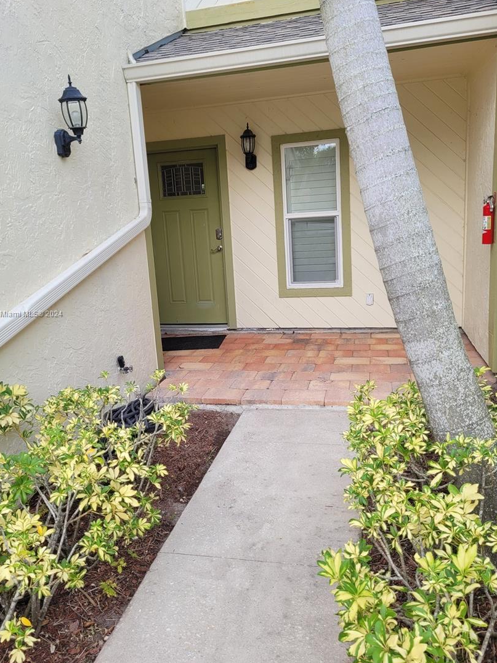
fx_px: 555
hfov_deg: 48.2
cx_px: 227
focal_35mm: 29
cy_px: 314
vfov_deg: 61.6
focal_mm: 5.4
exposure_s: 1/308
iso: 40
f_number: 1.8
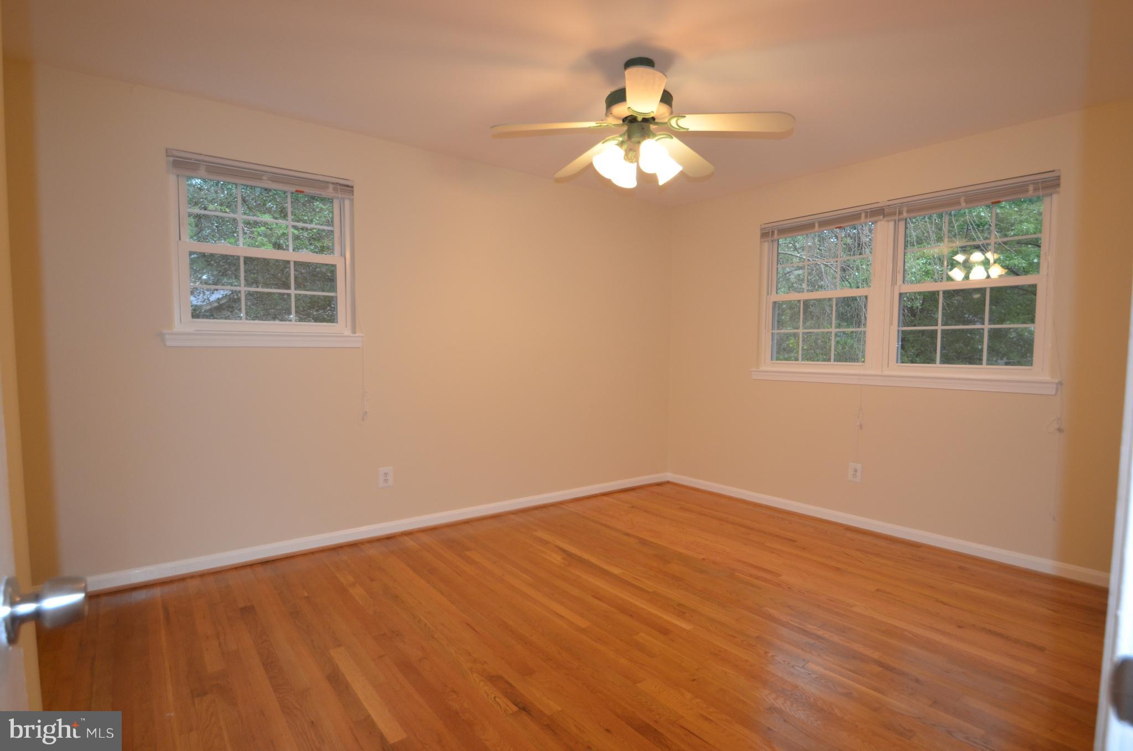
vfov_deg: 67.1
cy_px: 376
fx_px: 565
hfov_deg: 90.1
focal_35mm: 18
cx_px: 566
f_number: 3.8
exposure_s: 1/60
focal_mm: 12
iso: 500
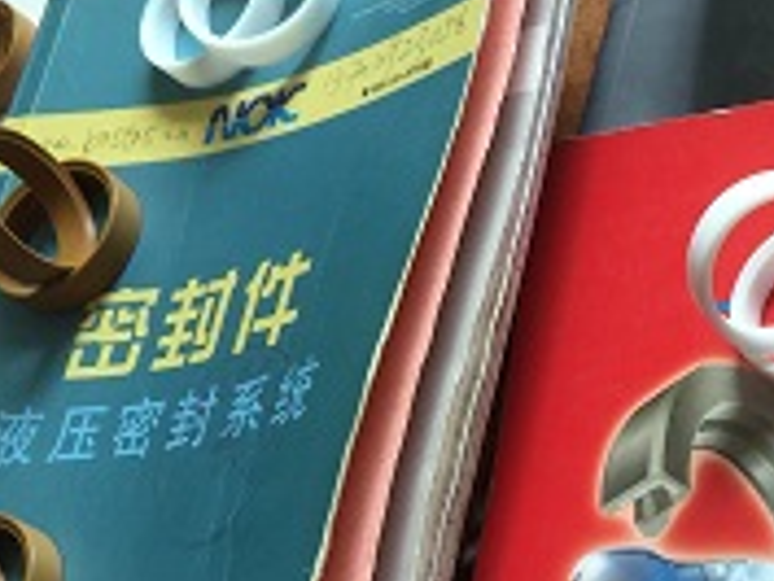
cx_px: 923
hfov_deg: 21.6
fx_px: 1879
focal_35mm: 84
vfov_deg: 17.5
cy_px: 415
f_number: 2.2
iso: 50
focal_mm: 4.15
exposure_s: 1/33
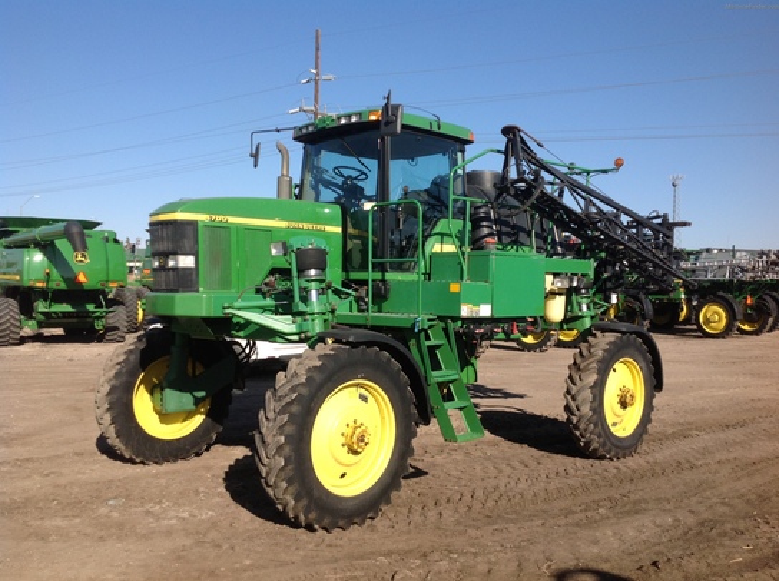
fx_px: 786
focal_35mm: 35
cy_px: 290
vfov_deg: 40.6
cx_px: 390
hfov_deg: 52.7
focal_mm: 4.28
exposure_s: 1/1681
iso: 50
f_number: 2.4
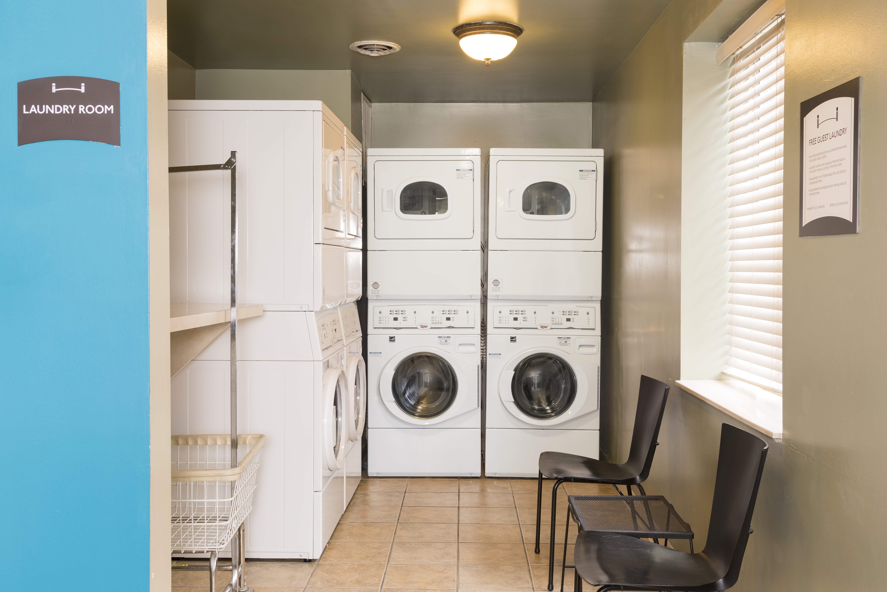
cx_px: 444
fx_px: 863
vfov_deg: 37.9
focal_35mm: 35
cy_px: 296
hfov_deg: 54.4
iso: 64
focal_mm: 35
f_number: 10
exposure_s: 1.6
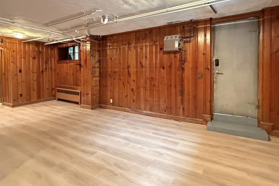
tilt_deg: -0.4
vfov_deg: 63.8
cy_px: 73
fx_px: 147
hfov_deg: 86.7
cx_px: 151
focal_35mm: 19
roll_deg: +0.0
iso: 1000
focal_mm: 2.22
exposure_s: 1/40
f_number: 2.2
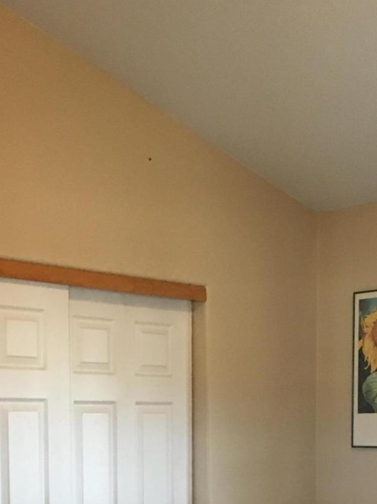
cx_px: 128
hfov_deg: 20.9
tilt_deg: -4.5
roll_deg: -1.2
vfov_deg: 25.9
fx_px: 1017
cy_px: 542
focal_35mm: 70
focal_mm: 4.15
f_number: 2.2
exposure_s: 1/15
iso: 100
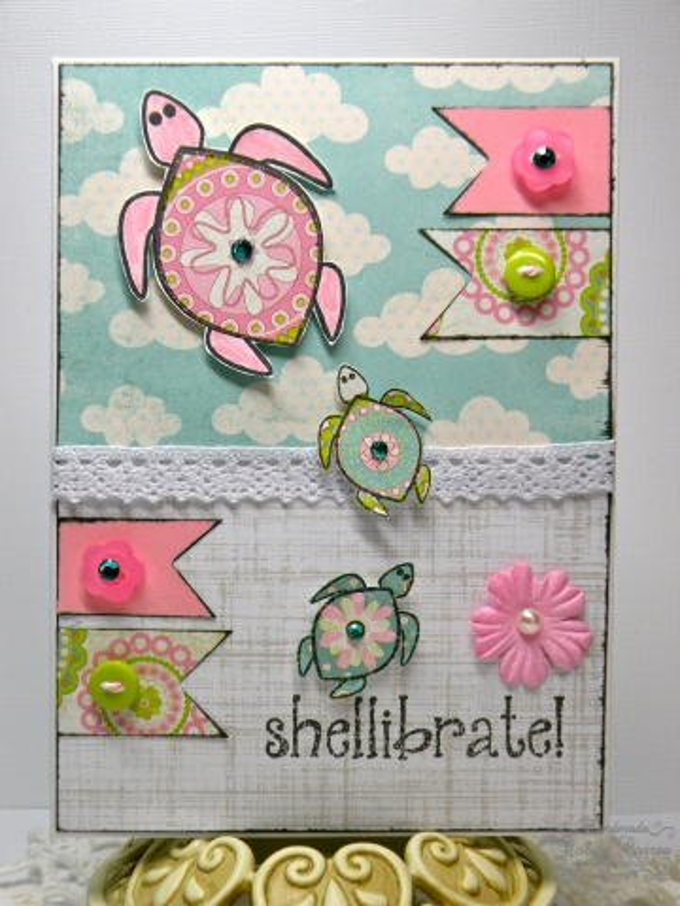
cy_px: 453
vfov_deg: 44.8
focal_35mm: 42
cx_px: 340
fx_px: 1100
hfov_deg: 34.3
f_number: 3.2
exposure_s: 1/122
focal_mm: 7.4
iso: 64
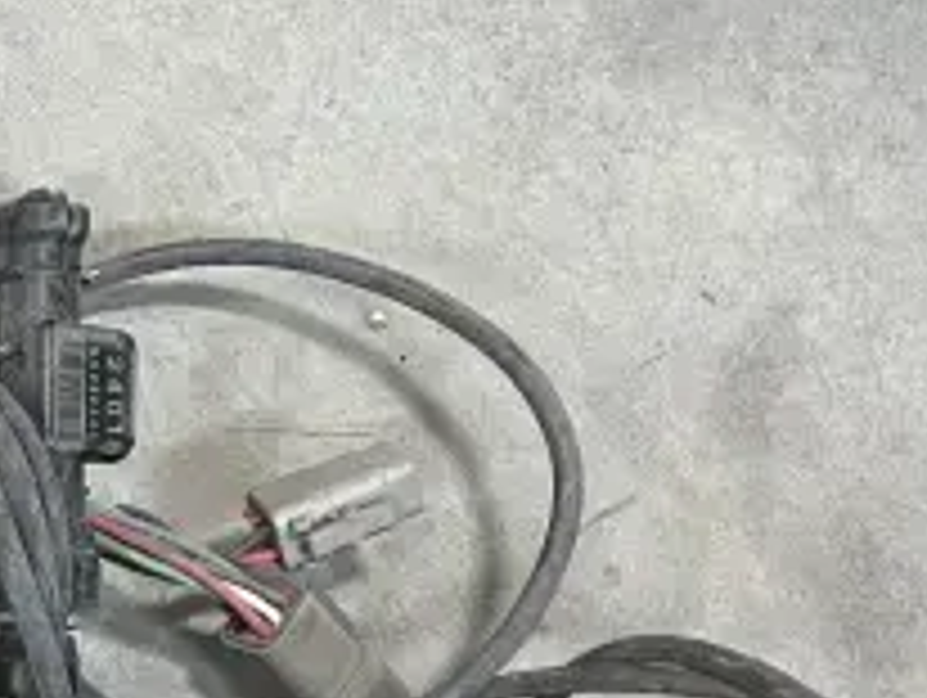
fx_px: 3244
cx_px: -675
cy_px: 878
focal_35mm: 121
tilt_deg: -71.5
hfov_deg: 14.5
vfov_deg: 12.0
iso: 100
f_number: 1.6
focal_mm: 5.1
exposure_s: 1/60
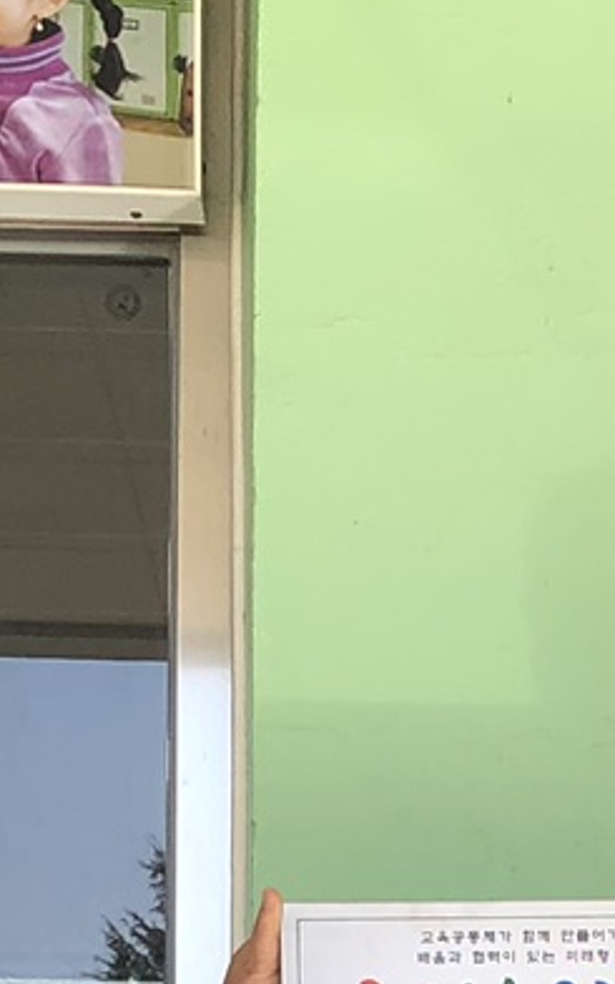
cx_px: 555
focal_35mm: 155
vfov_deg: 12.6
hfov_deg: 8.4
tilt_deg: -1.0
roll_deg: -0.6
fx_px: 4157
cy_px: 1591
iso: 20
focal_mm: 3.99
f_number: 1.8
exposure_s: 1/510
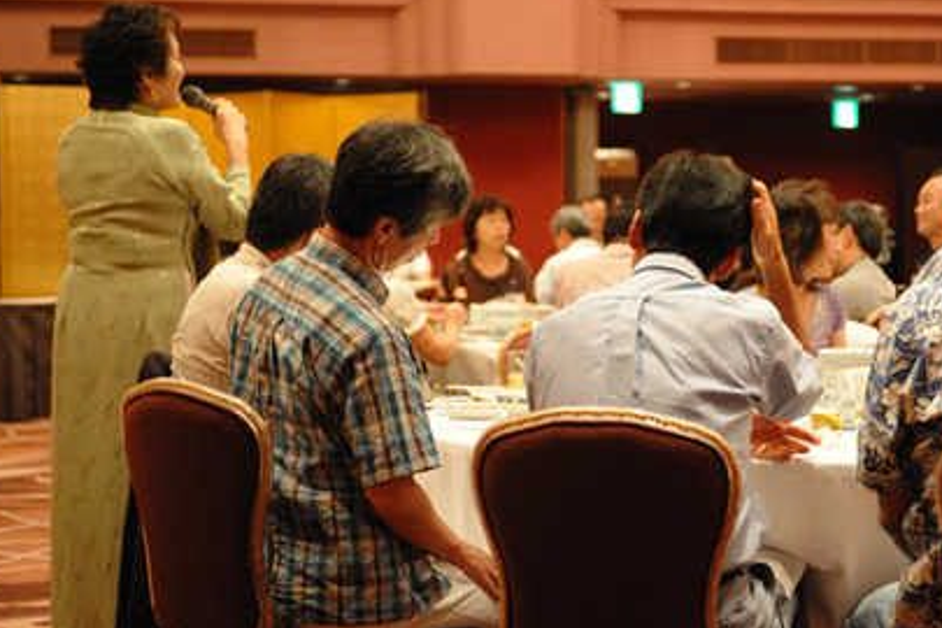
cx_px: 672
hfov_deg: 25.5
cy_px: 277
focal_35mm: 79
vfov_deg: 17.3
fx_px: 2067
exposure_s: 1/125
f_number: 2.8
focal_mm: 50
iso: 5600
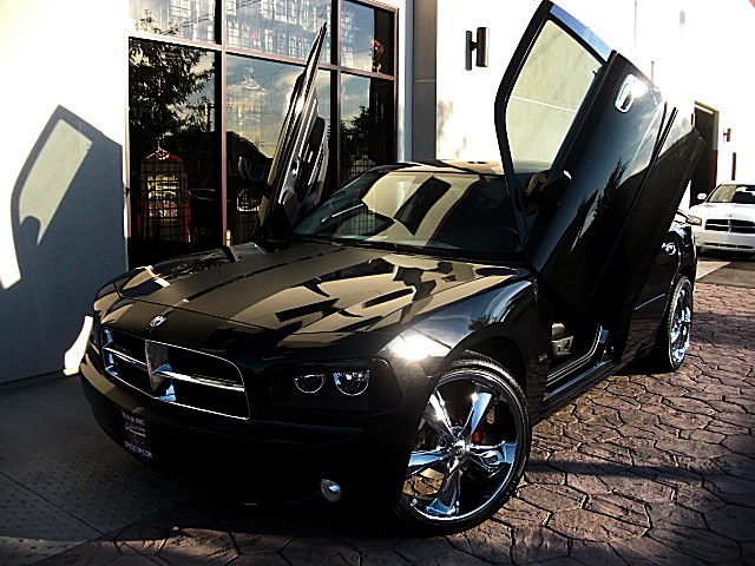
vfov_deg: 39.7
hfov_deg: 51.4
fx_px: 785
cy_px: 283
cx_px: 378
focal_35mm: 36
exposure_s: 1/200
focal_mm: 6.3
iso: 50
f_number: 2.8
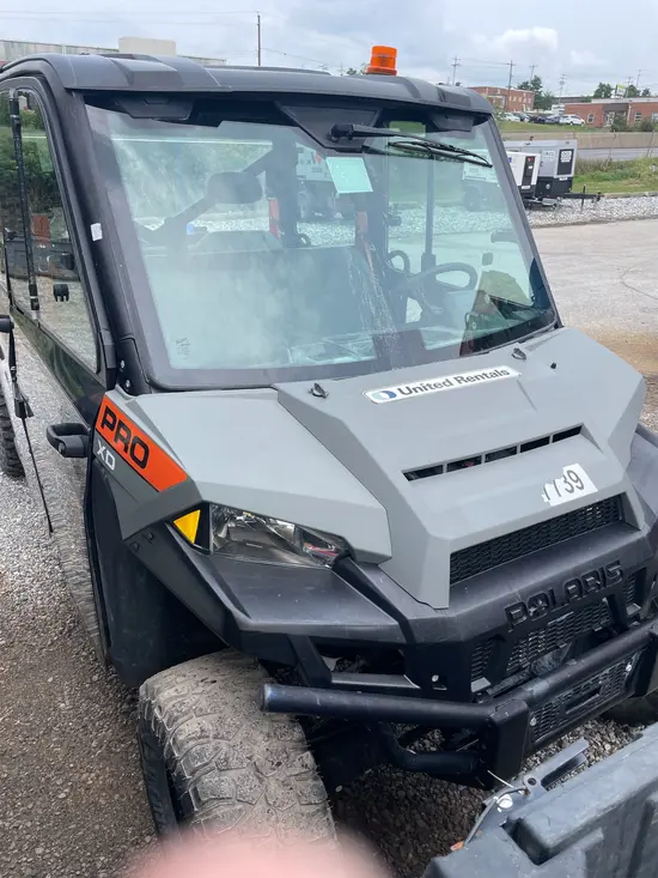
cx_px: 329
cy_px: 439
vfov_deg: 67.3
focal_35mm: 26
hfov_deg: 53.1
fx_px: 659
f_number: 1.6
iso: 32
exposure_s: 1/812
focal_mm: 4.2
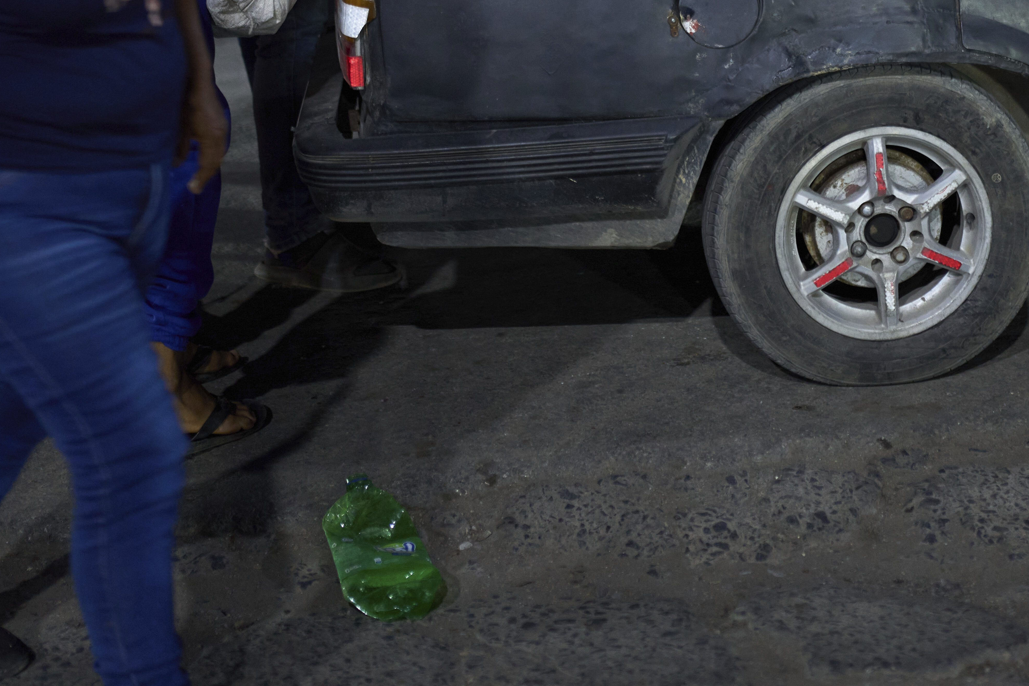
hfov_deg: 26.4
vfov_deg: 17.4
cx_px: 742
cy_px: -58
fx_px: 2172
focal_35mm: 76
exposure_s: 1/60
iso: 1250
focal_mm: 35
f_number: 1.4
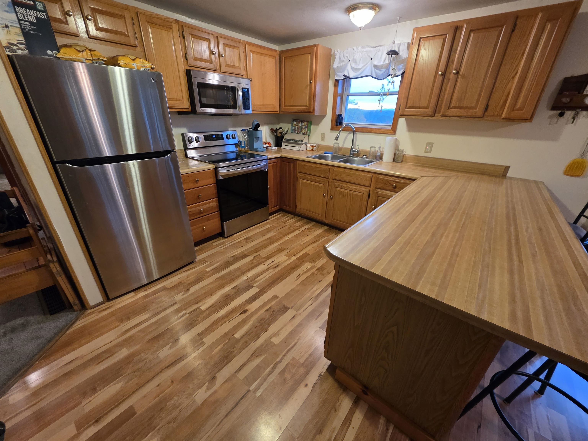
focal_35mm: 13
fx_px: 221
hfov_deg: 106.2
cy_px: 220
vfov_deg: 89.9
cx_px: 294
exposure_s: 1/60
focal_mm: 2.2
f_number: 1.9
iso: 400
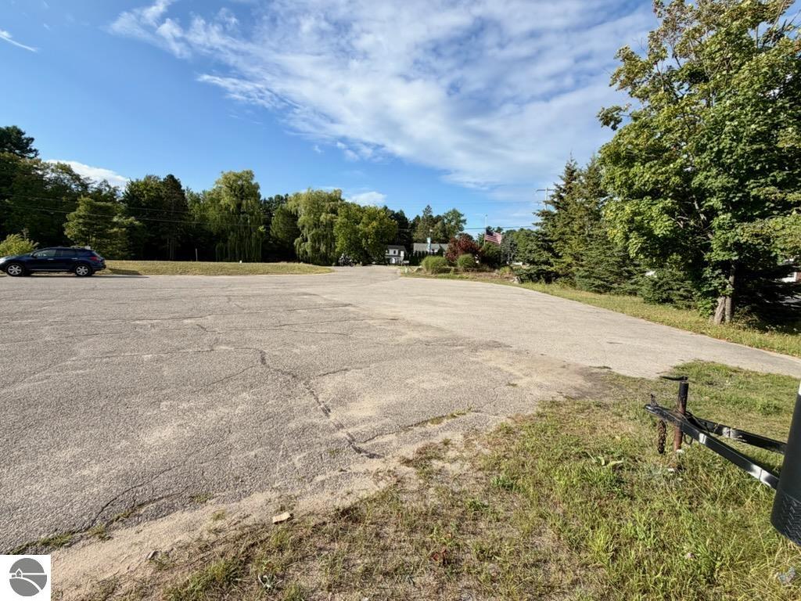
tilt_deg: -3.1
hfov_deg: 102.1
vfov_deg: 85.7
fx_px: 324
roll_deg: -1.9
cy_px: 300
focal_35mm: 14
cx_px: 400
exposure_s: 1/809
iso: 20
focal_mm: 2.22
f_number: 2.2
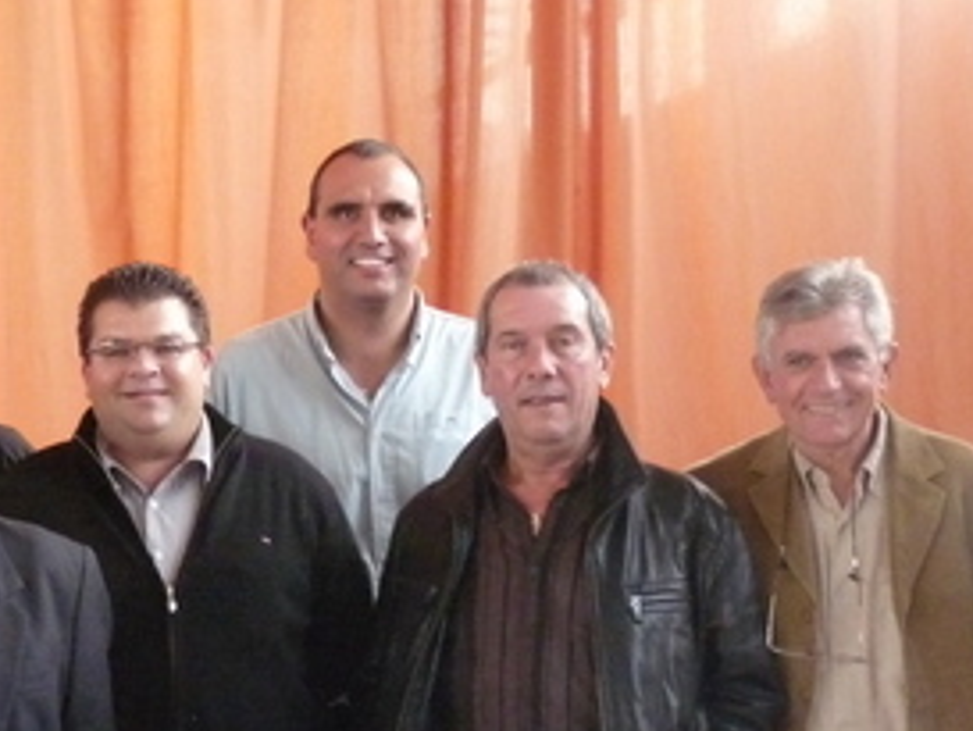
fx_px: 2531
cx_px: 287
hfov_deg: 21.6
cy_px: 619
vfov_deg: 16.3
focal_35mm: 90
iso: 800
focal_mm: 7.2
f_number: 3
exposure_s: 1/30
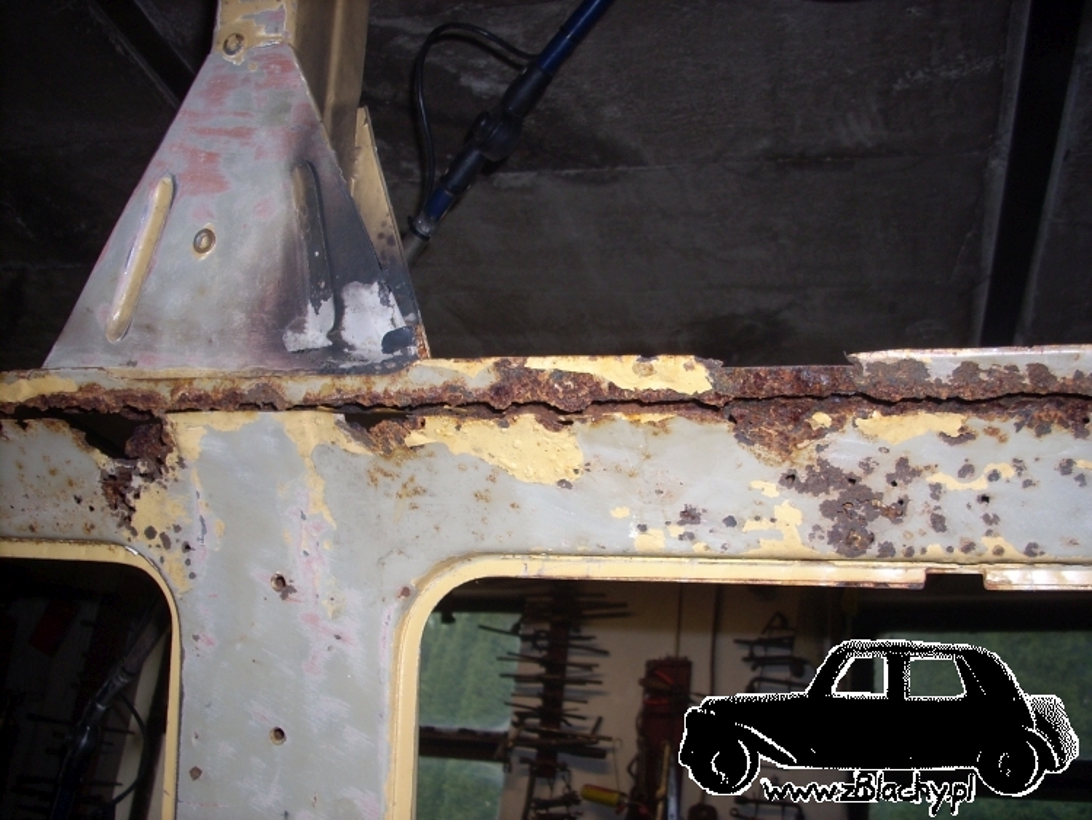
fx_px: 1168
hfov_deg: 50.1
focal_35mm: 37
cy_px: 410
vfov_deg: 38.7
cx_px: 546
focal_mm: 6.2
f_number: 2.8
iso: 64
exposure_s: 1/60
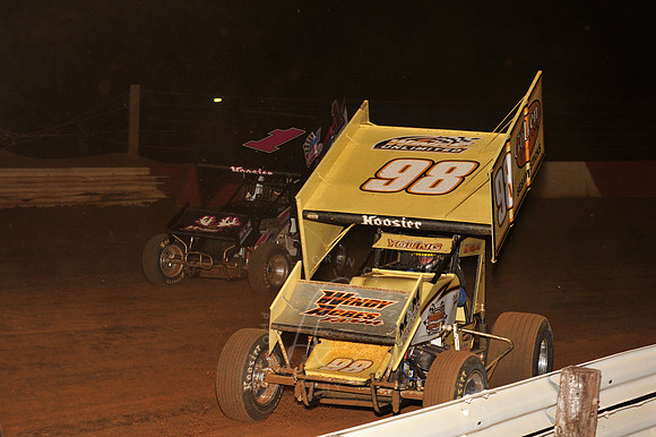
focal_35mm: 92
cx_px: 328
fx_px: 1675
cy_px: 218
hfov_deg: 22.2
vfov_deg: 14.8
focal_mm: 92
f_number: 7.1
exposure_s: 1/250
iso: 1000
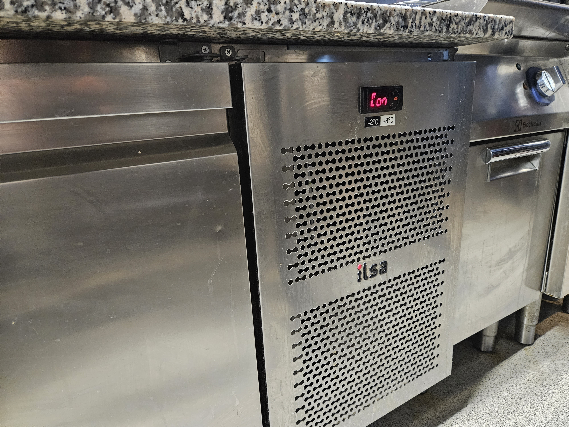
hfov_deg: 73.9
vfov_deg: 58.9
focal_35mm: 23
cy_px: 214
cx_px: 284
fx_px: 378
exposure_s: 1/50
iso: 1250
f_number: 1.8
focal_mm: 5.4
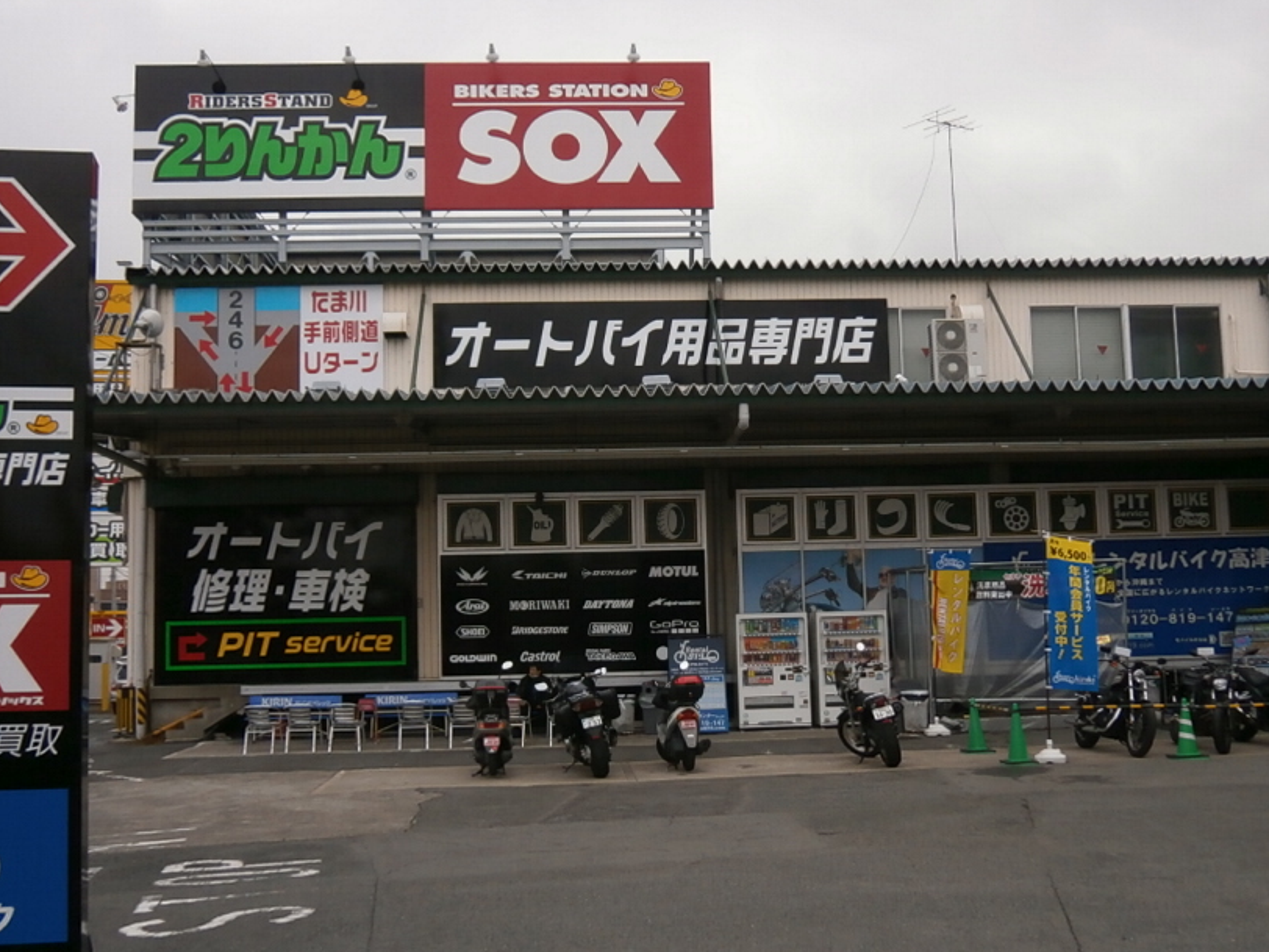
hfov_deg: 45.8
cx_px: 620
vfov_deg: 35.1
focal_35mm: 41
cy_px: 464
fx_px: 1503
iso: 80
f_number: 2.8
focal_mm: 4.7
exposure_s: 1/1250
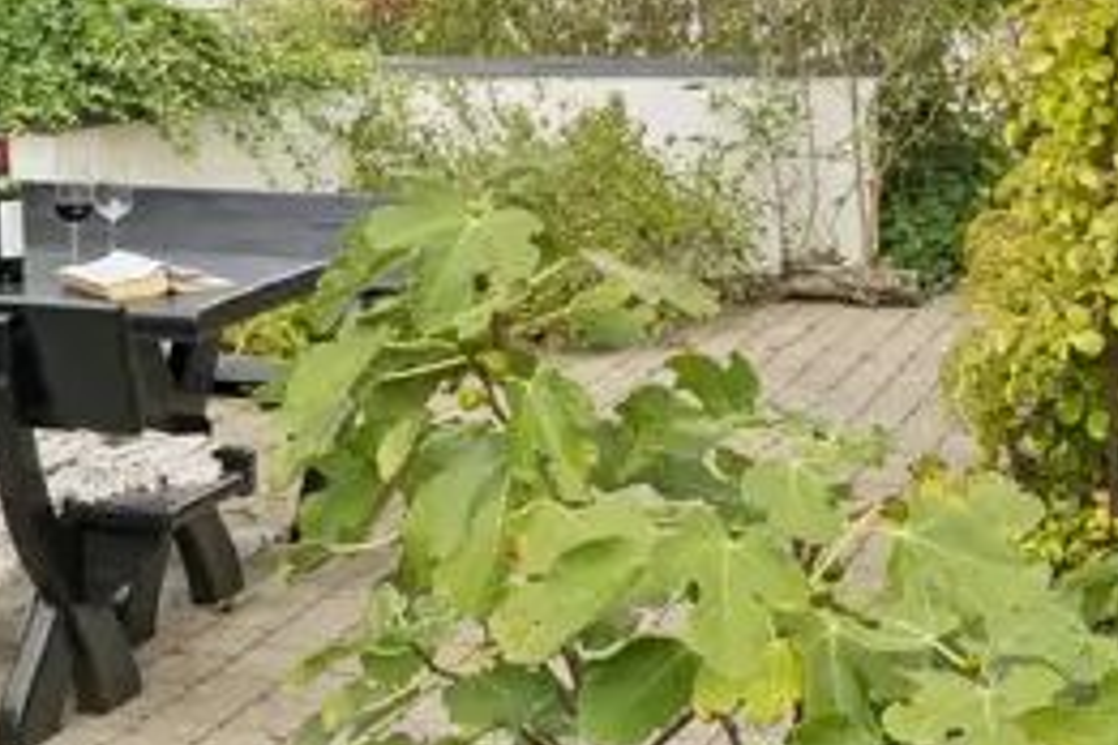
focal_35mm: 76
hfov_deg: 25.5
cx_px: 30
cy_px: -64
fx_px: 2360
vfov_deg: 17.4
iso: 200
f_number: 7.1
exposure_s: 1/100
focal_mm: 22
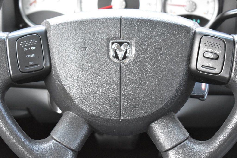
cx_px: 118
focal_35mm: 82
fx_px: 543
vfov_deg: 16.5
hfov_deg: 24.6
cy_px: 79
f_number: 5.6
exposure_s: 1/125
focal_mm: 55
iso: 3200
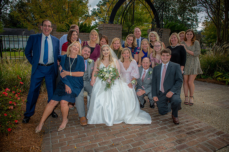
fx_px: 153
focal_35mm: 24
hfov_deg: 73.8
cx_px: 114
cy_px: 76
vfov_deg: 53.1
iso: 125
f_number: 5
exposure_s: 1/200
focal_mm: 24
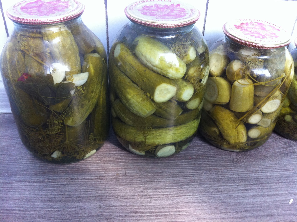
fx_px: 300
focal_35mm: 35
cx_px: 148
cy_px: 111
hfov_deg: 52.7
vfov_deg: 40.6
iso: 160
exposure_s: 1/17
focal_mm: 3.85
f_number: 2.8
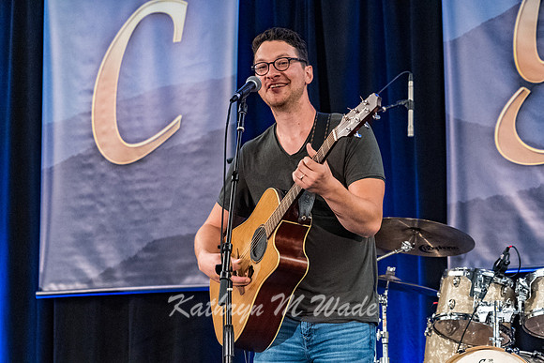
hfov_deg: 17.3
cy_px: 182
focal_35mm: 118
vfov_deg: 11.6
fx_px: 1783
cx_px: 272
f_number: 6.3
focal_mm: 118
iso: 12800
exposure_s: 1/250
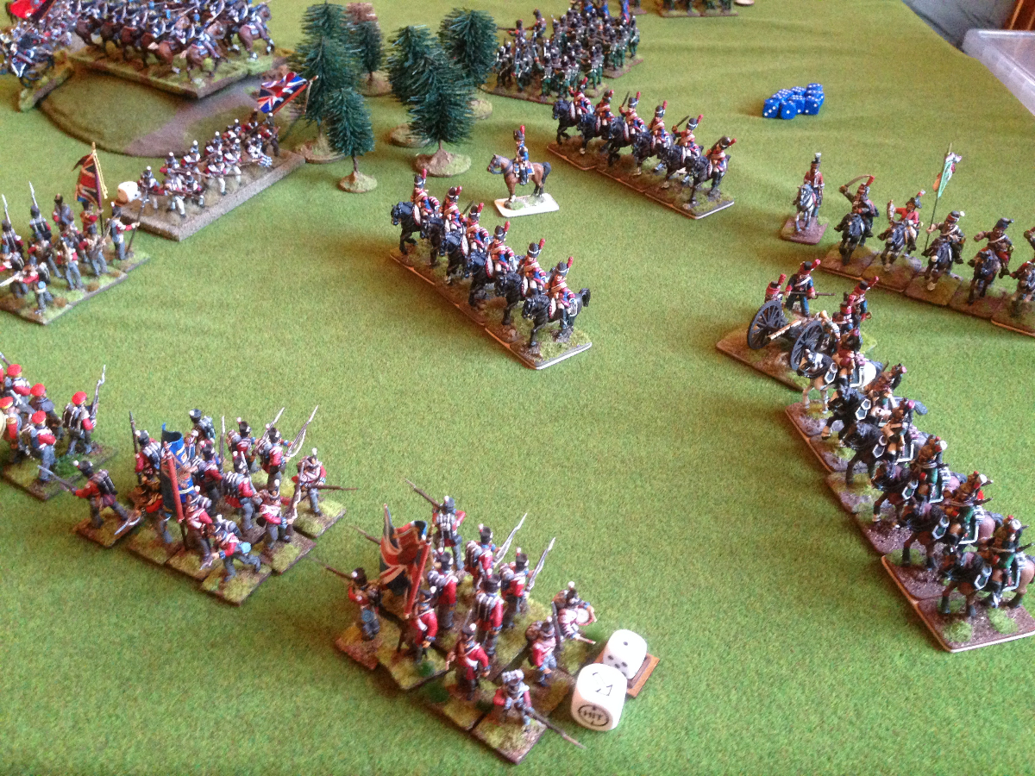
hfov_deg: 55.4
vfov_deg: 42.9
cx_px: 518
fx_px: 987
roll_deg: +1.1
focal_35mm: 33
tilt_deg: -38.5
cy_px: 388
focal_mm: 4.12
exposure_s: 1/20
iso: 400
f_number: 2.4
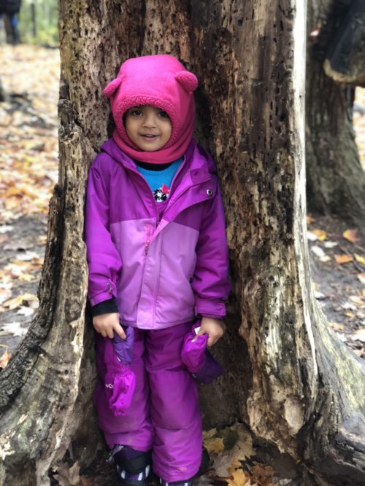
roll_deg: -1.5
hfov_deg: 28.0
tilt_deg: -18.2
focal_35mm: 52
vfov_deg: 36.8
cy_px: 243
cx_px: 182
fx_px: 731
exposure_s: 1/40
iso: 125
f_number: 2.4
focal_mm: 6
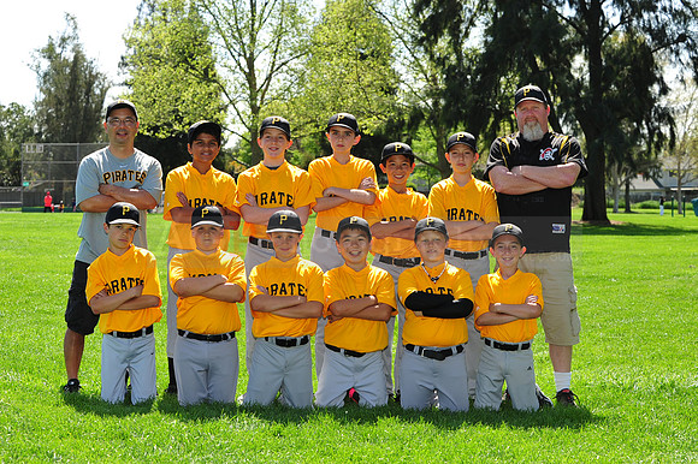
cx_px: 349
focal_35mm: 80
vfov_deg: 17.0
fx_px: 1550
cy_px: 232
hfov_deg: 25.4
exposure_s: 1/250
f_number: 8
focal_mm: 80
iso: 200
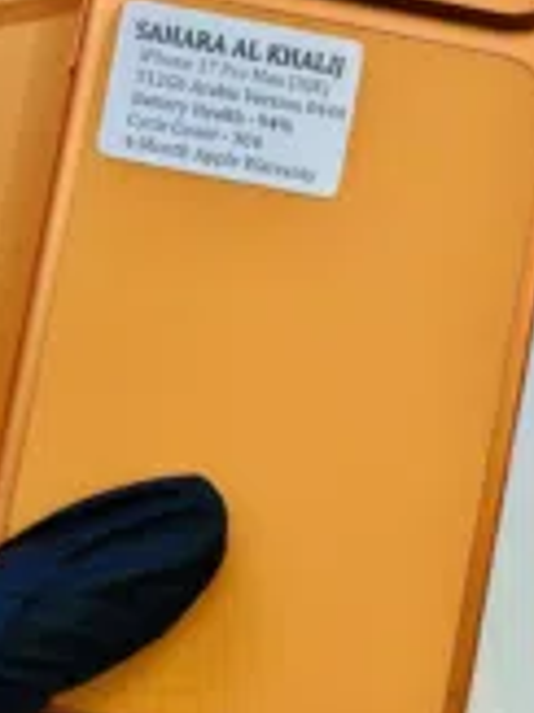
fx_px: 2430
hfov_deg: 12.5
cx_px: 153
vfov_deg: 16.6
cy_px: 219
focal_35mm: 118
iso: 160
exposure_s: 1/100
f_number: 1.78
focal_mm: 6.86
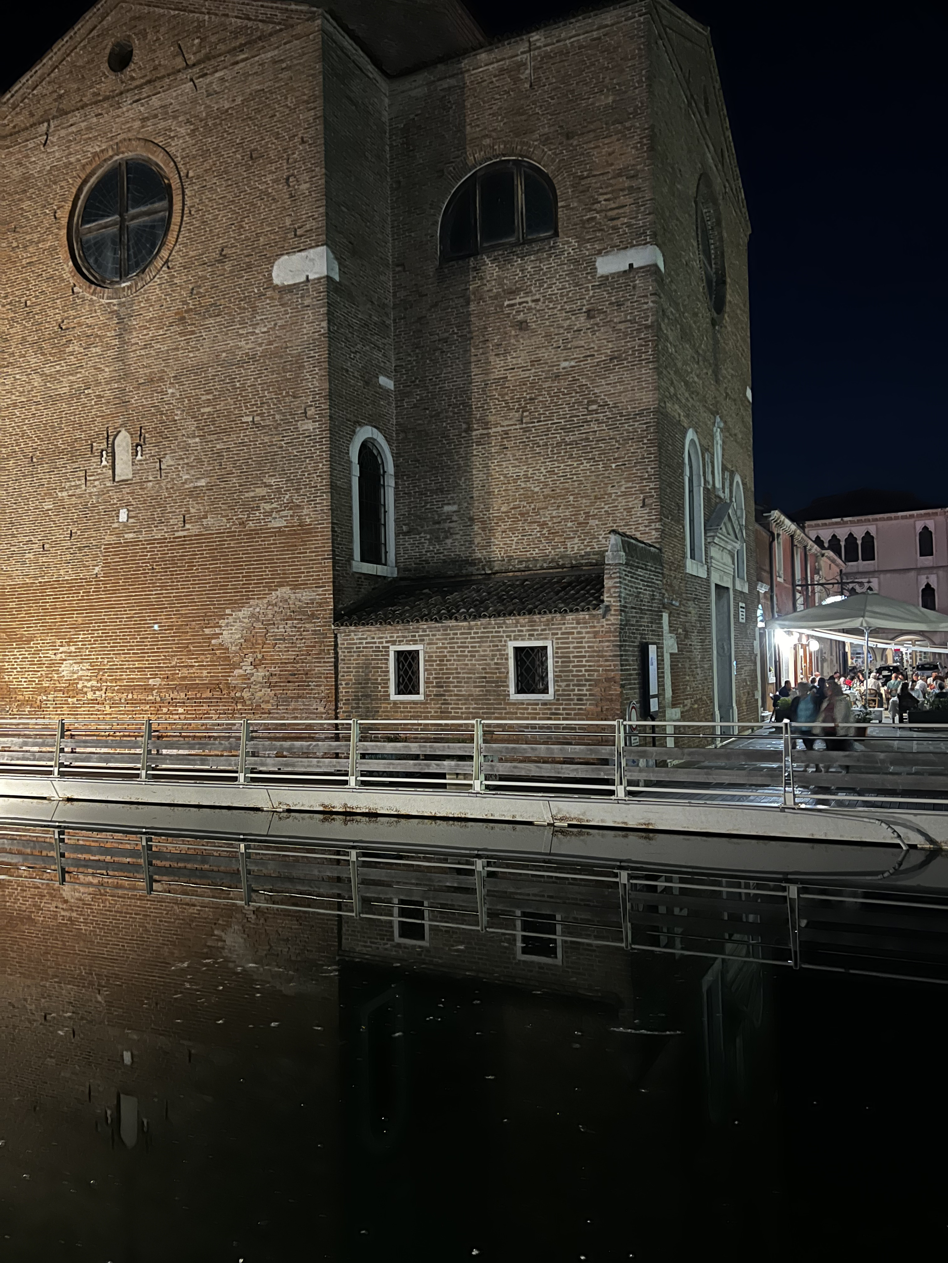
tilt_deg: +1.6
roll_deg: +0.9
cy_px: 632
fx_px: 949
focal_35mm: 26
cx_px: 474
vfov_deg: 67.3
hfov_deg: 53.1
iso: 640
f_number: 1.5
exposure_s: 1/10
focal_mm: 5.7
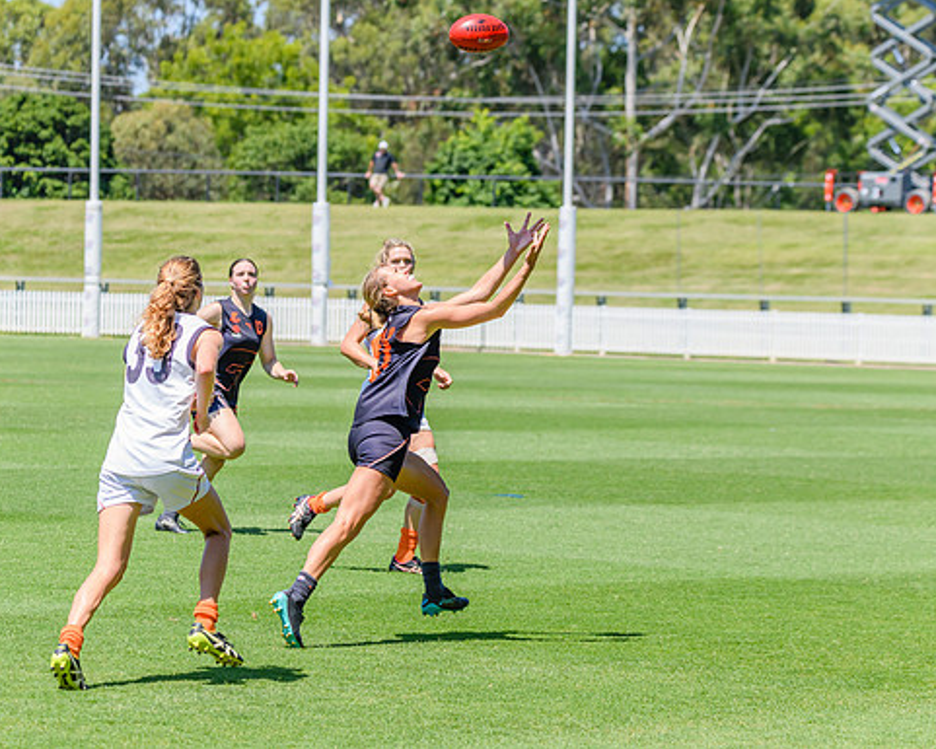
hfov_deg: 10.3
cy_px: 375
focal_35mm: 188
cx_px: 423
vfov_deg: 8.2
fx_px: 5209
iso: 800
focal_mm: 160
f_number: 8
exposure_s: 1/2000
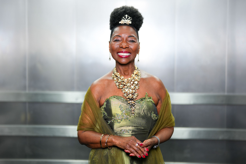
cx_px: 123
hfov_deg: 39.6
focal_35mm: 50
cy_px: 82
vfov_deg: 27.0
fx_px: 342
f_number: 1.4
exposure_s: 1/200
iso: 100
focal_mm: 50
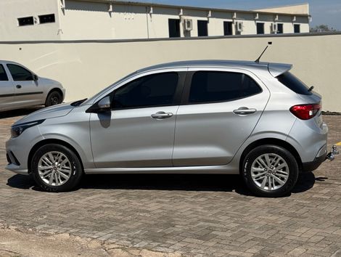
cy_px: 128
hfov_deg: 39.6
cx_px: 170
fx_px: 474
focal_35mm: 48
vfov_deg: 30.3
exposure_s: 1/11364
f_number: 1.78
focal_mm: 6.76
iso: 64
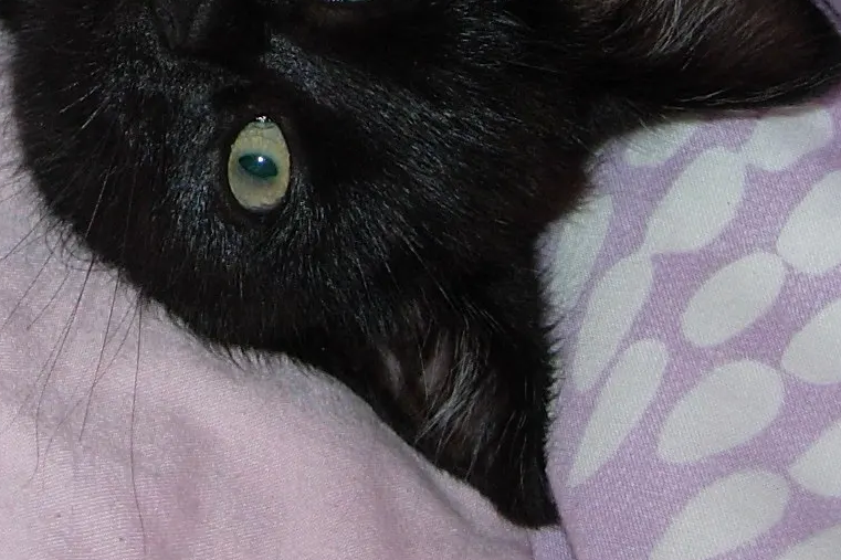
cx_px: 161
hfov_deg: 17.2
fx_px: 2756
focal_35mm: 118
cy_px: -130
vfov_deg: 11.4
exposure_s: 1/64
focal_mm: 7.8
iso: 79
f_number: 2.8
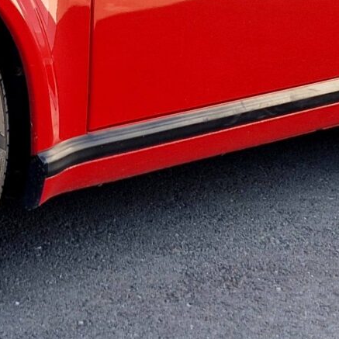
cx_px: -52
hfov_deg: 14.3
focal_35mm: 119
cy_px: 131
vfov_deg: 14.6
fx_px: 1318
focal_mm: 5.4
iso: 50
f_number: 1.8
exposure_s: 1/303
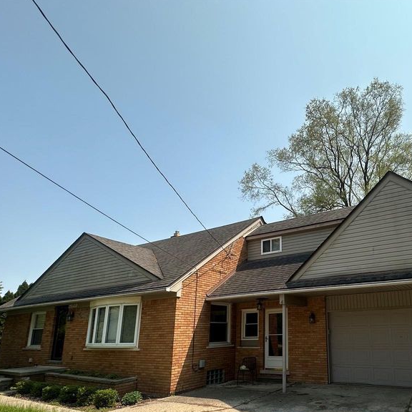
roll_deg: +1.1
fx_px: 296
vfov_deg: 67.9
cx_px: 305
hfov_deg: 65.7
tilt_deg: +11.5
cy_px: 271
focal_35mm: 22
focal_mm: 2.22
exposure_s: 1/1383
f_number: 2.2
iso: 50
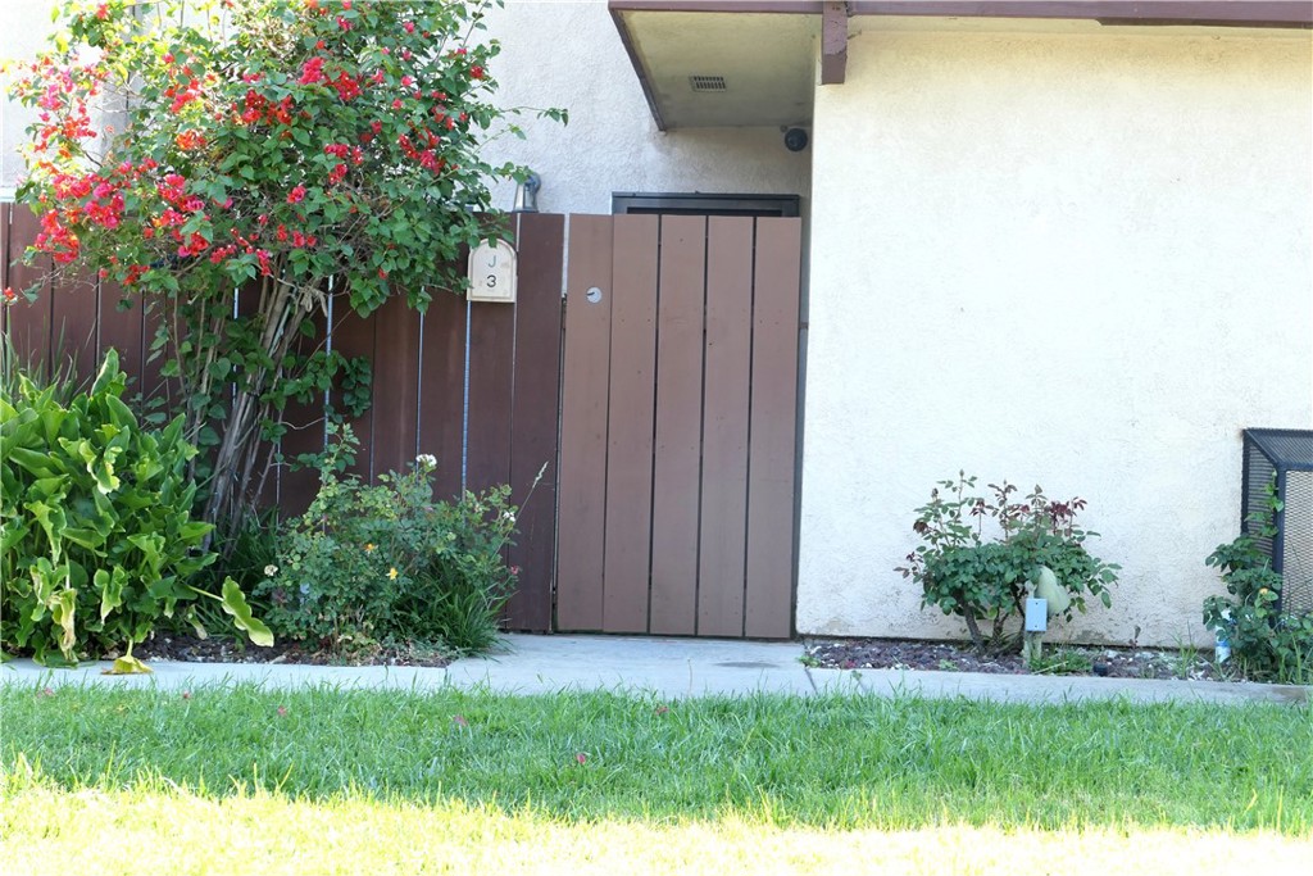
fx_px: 2043
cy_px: 438
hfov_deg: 35.6
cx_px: 656
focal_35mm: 56
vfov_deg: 24.2
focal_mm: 20.4
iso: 400
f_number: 5.6
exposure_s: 1/100
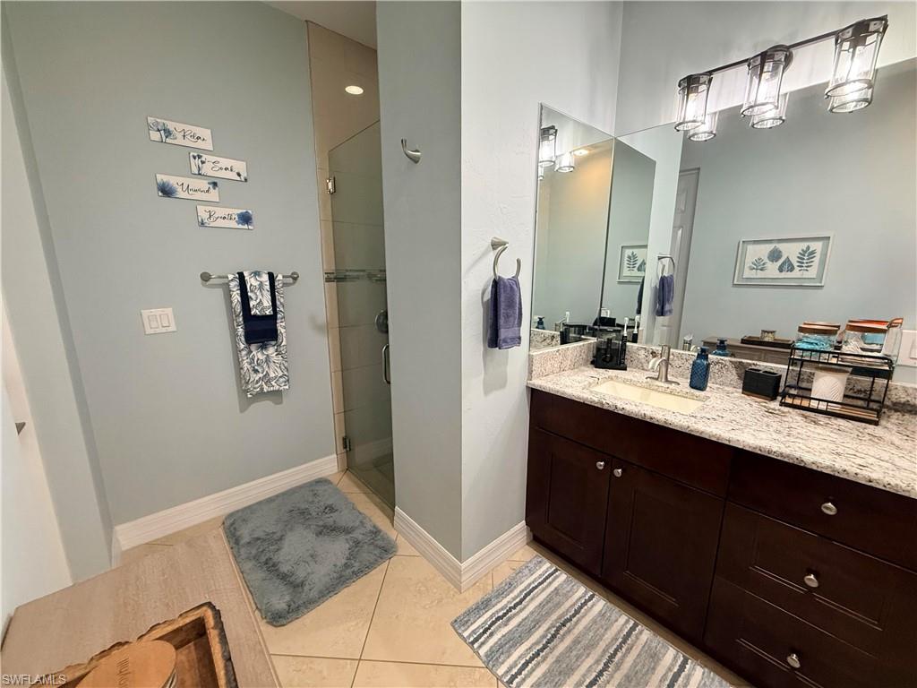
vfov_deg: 85.7
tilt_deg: -10.8
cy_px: 344
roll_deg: +0.0
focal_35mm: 14
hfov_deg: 102.1
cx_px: 458
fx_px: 371
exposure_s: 1/120
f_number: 2.2
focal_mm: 2.22
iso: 320
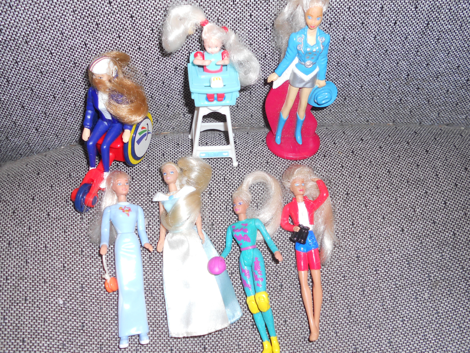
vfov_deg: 44.2
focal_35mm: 32
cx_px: 235
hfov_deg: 56.8
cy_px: 176
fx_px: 434
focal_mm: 5.8
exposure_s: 1/25
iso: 80
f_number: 3.5
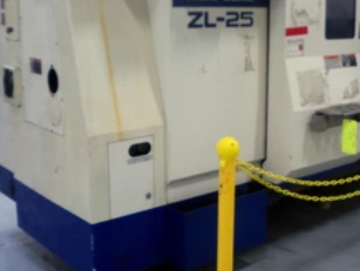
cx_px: 245
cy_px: 84
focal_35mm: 58
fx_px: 604
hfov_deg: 32.9
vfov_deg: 25.1
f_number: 3.5
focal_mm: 6.3
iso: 80
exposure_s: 1/10
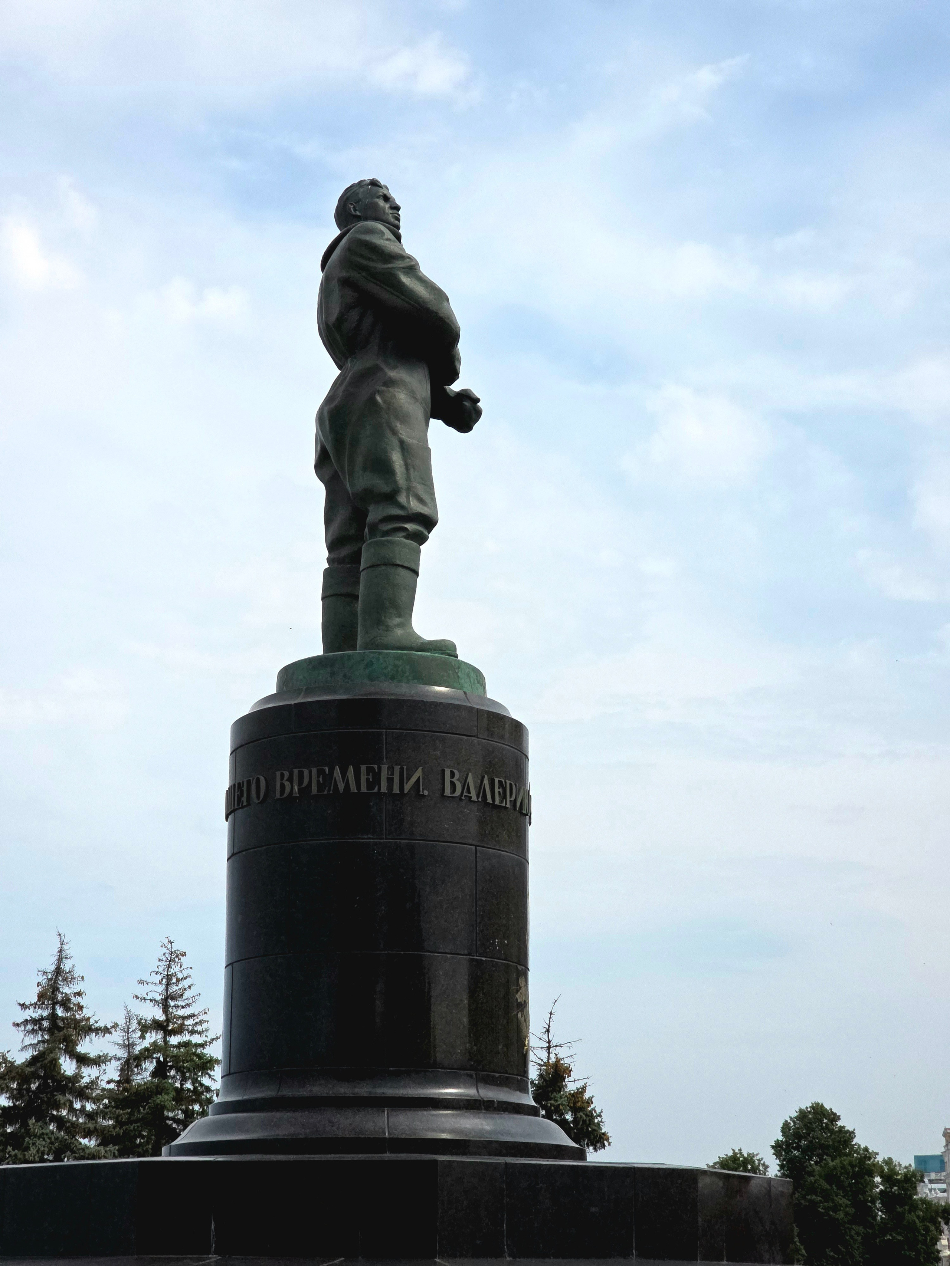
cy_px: 633
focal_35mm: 69
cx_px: 475
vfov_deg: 28.2
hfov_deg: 21.3
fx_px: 2525
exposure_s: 1/3333
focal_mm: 7.9
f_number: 2.4
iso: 50
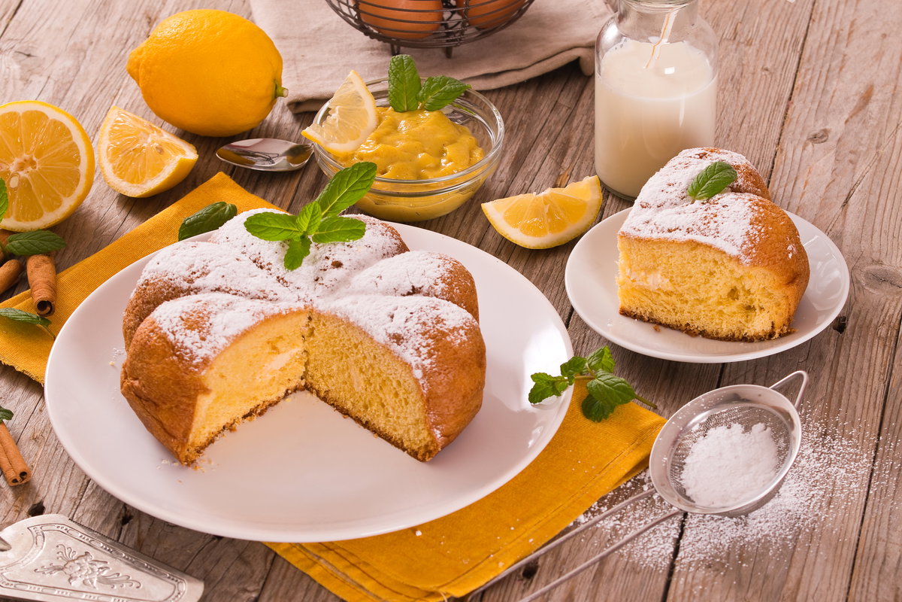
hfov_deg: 16.7
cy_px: 301
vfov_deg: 11.1
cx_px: 451
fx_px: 3082
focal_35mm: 123
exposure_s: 1/125
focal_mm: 82
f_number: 8
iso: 200
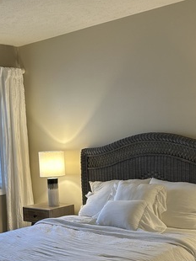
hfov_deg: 26.0
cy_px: 176
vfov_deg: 34.0
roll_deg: +3.5
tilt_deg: -5.4
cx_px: 75
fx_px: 423
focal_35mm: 56
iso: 80
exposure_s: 1/60
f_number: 1.5
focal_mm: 5.7
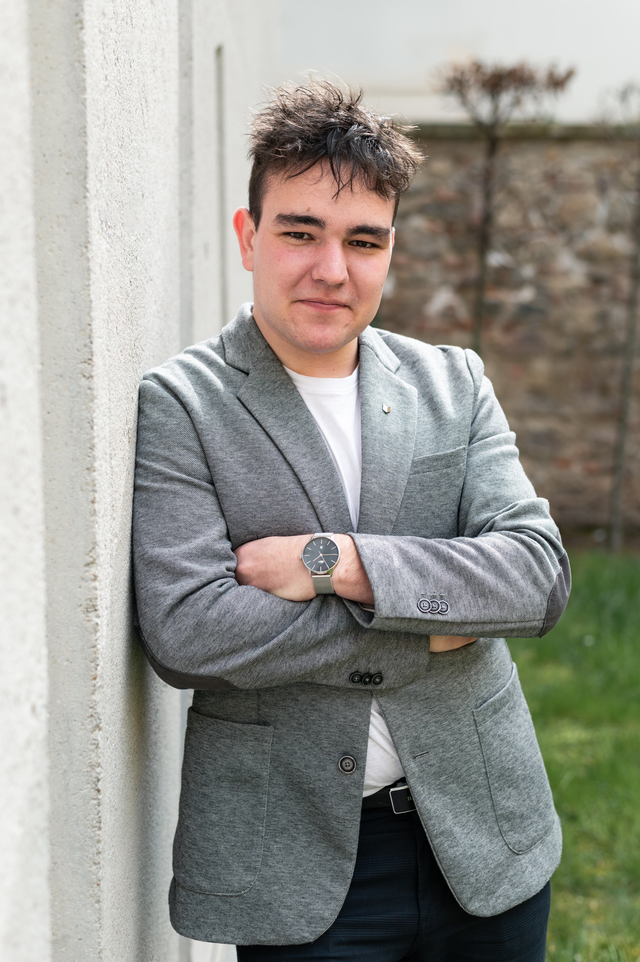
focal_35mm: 50
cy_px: 481
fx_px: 1335
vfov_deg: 39.6
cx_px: 320
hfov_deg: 27.0
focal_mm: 50
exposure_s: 1/1600
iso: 450
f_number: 2.8
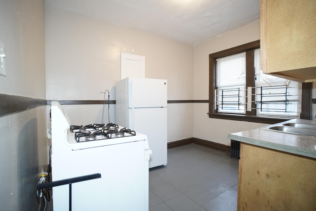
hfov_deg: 95.0
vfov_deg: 72.1
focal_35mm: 16
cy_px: 106
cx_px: 158
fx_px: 145
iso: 1600
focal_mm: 11
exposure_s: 1/160
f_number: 2.2
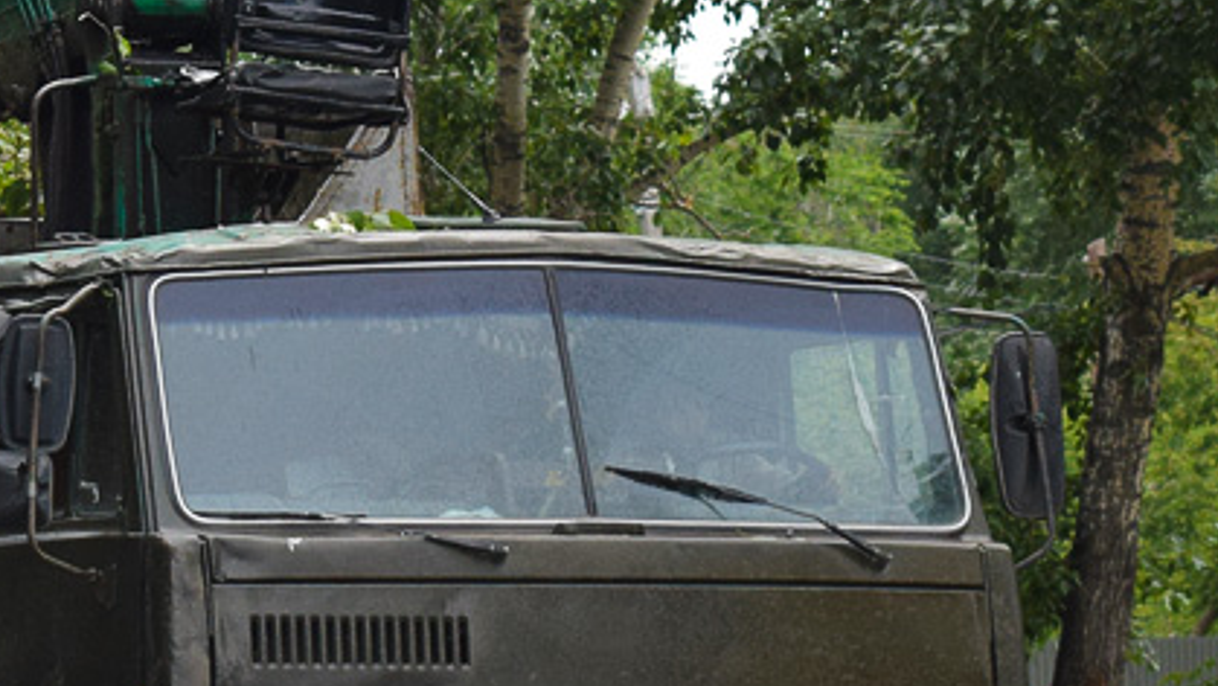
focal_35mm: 216
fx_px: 6978
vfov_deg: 5.6
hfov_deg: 9.9
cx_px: 215
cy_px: 448
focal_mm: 48
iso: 400
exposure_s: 1/1000
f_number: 5.6
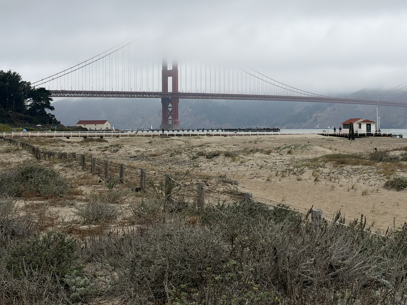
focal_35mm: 64
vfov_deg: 22.9
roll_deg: -0.3
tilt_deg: +1.2
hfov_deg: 30.1
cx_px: 260
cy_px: 112
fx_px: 752
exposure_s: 1/3953
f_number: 1.8
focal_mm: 6.93
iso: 80
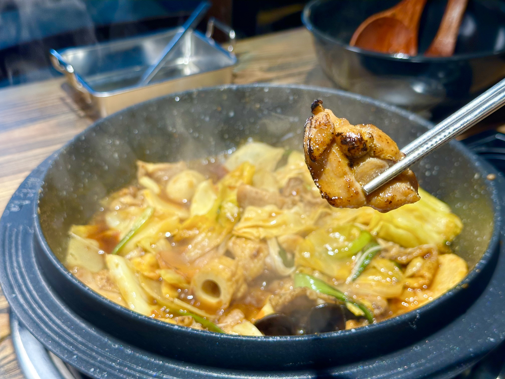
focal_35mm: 48
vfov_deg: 30.3
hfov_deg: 39.7
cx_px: 252
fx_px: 700
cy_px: 190
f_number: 1.78
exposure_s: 1/132
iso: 80
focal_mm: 6.86
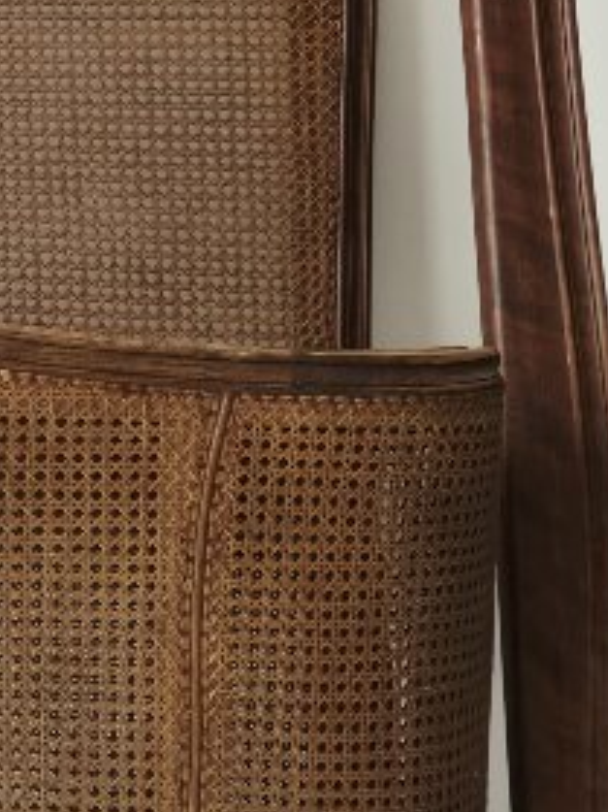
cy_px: 49
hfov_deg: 13.2
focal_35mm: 99
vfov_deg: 19.4
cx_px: -556
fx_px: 2320
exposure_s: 1/180
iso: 100
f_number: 1.8
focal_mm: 5.4
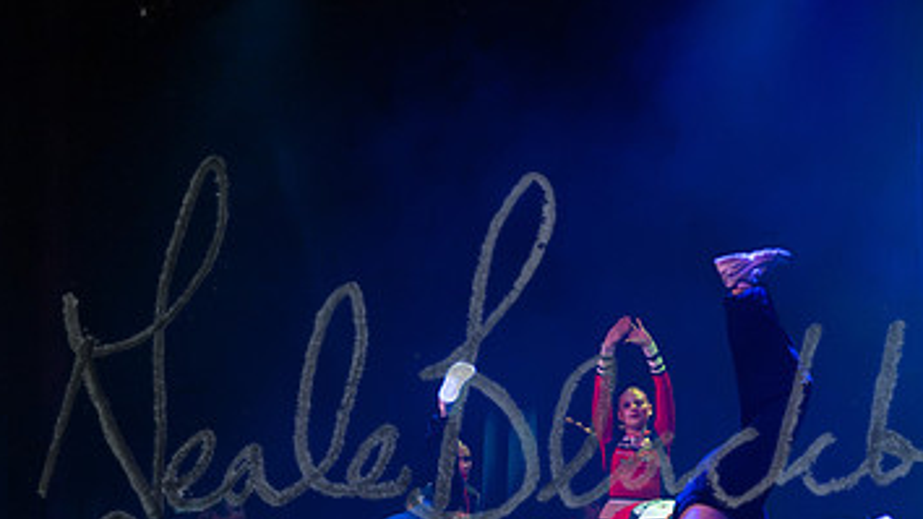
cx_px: 600
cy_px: 355
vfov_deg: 12.1
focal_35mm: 100
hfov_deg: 21.3
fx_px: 2447
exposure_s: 1/400
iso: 6400
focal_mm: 50
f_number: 5
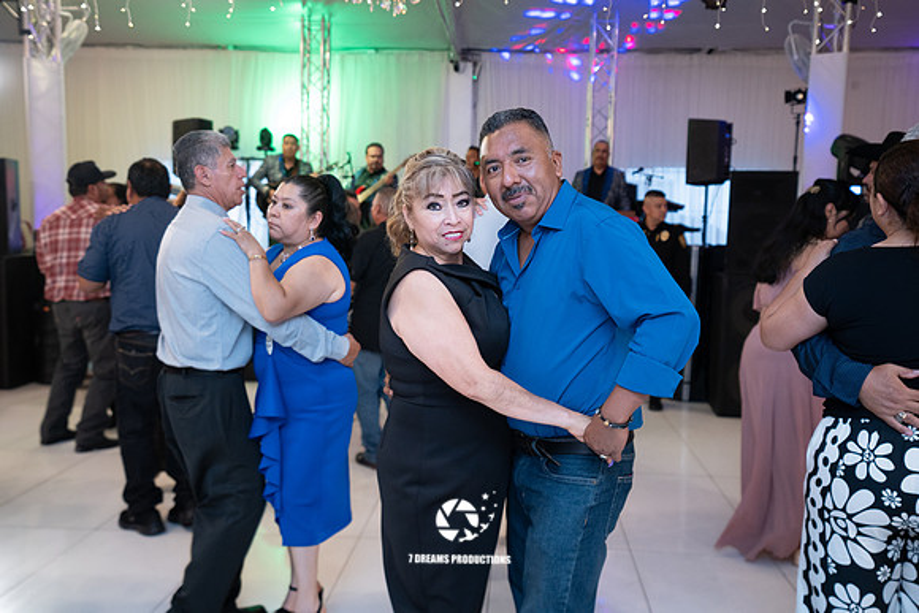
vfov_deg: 37.9
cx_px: 460
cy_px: 306
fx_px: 894
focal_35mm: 35
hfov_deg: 54.4
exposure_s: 1/125
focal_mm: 35
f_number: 2.8
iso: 1600
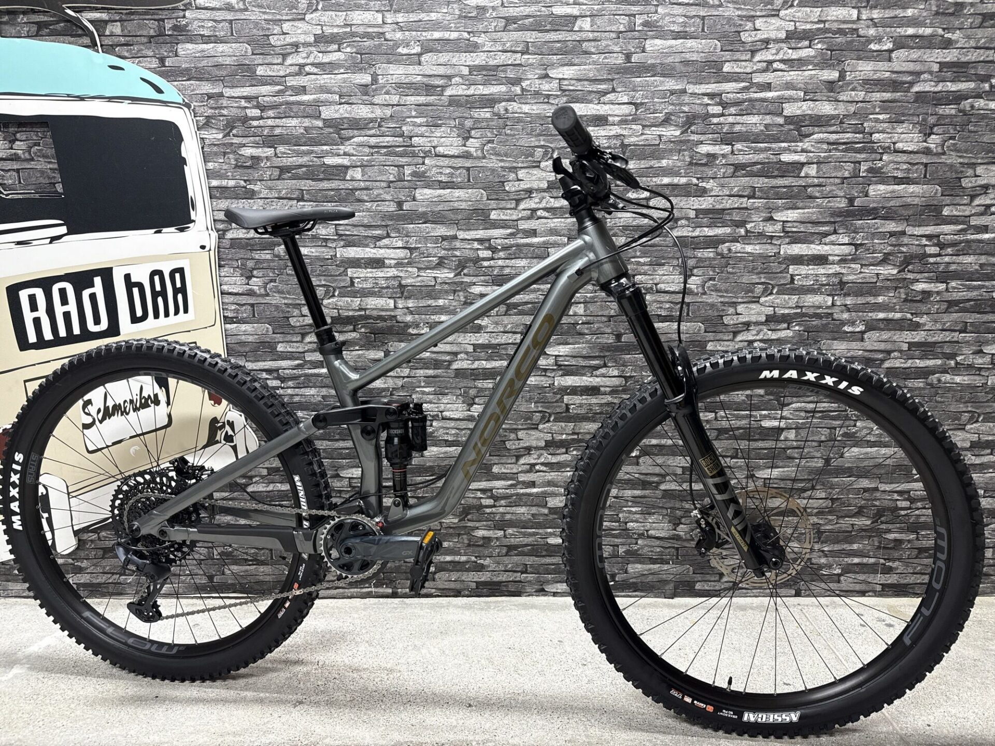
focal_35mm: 24
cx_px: 498
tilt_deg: -10.9
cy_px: 373
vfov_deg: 56.8
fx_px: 690
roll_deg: +0.5
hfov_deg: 71.6
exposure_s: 1/100
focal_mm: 6.76
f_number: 1.78
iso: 200
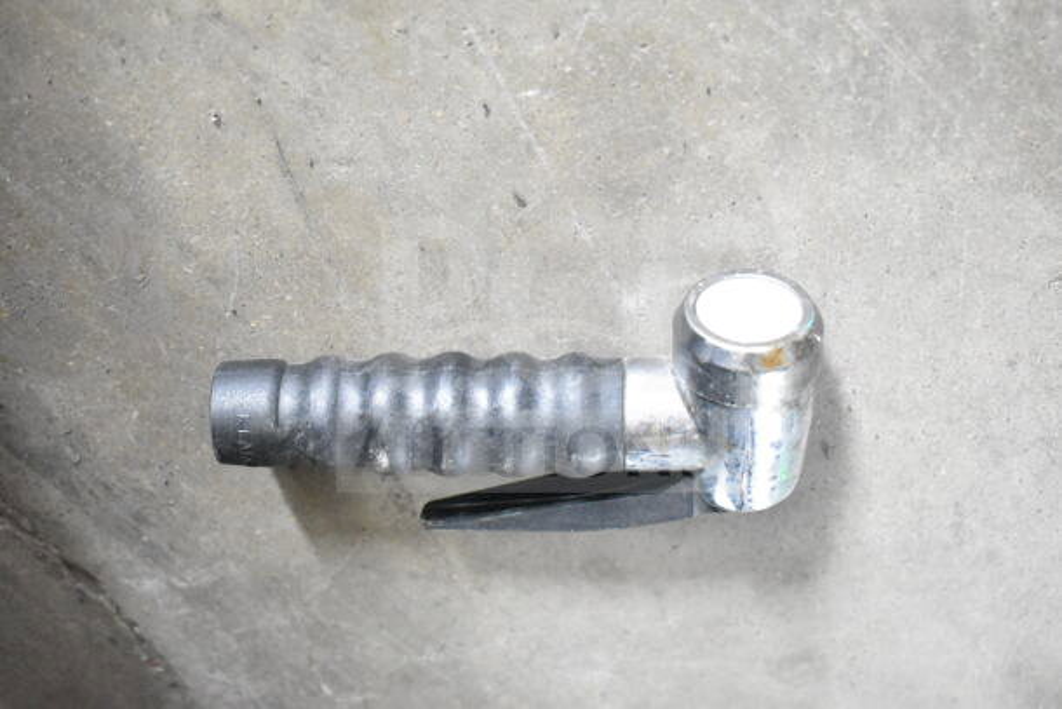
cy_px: 354
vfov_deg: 26.5
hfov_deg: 38.9
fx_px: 1505
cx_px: 531
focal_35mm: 51
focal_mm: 34
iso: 9000
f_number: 4.5
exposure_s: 1/50
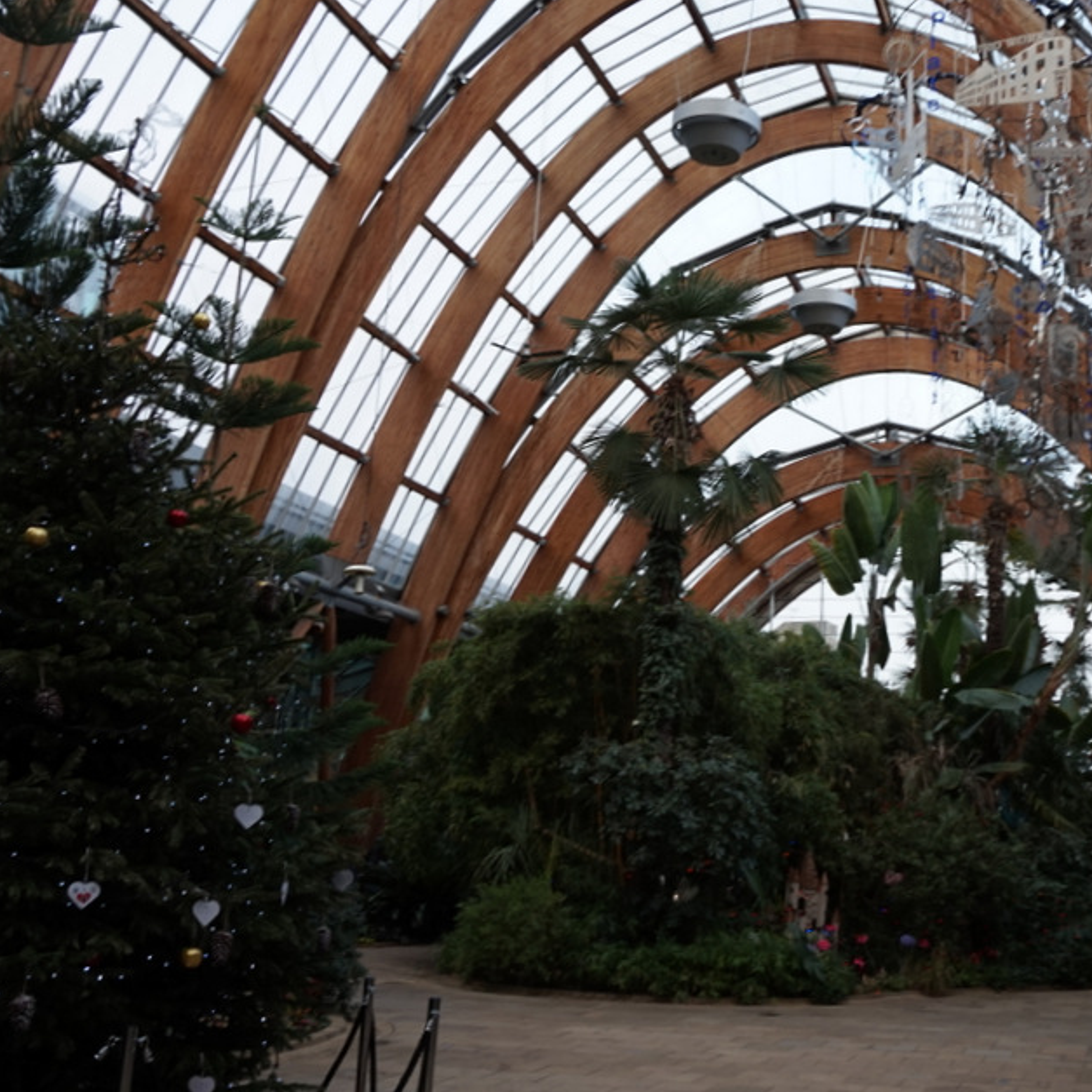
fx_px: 1392
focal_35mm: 39
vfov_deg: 42.6
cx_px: 789
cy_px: 436
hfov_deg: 41.8
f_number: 5
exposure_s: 1/80
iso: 100
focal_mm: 16
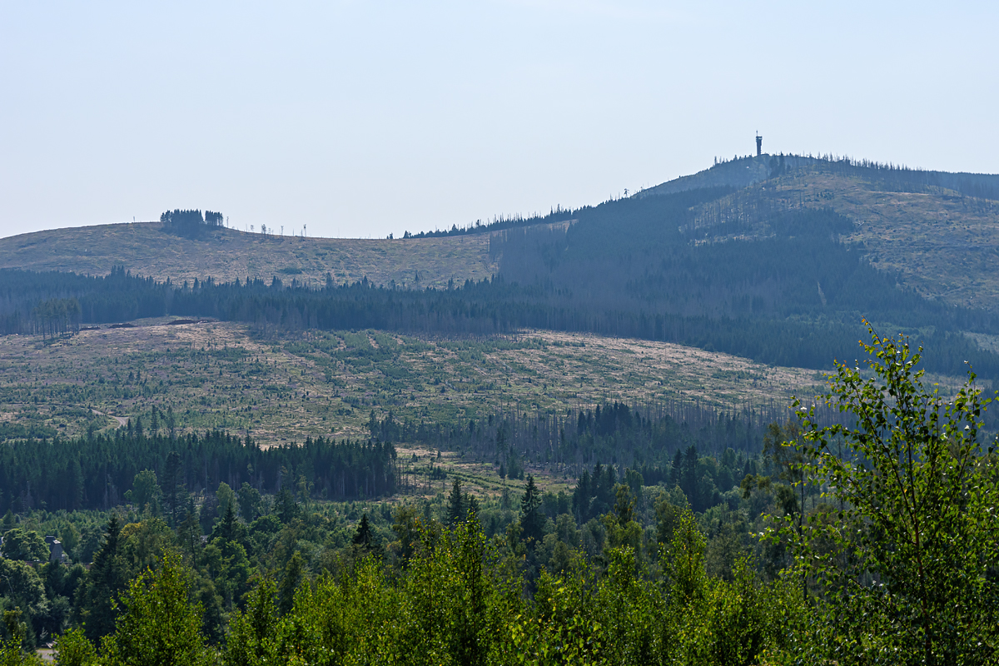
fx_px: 1748
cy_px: 333
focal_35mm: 63
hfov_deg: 31.9
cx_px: 500
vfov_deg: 21.6
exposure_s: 1/1600
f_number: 8
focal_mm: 42
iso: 200
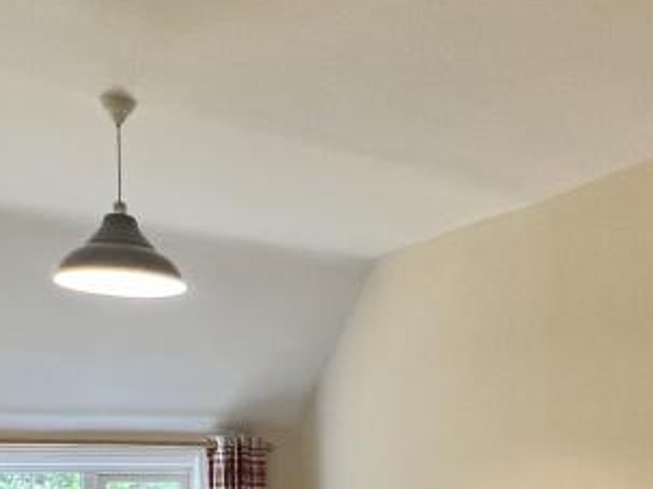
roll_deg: -0.6
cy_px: 541
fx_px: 830
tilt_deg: -5.5
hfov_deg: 41.9
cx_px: 474
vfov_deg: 29.5
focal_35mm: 44
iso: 250
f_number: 1.8
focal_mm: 1.57
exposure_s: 1/95
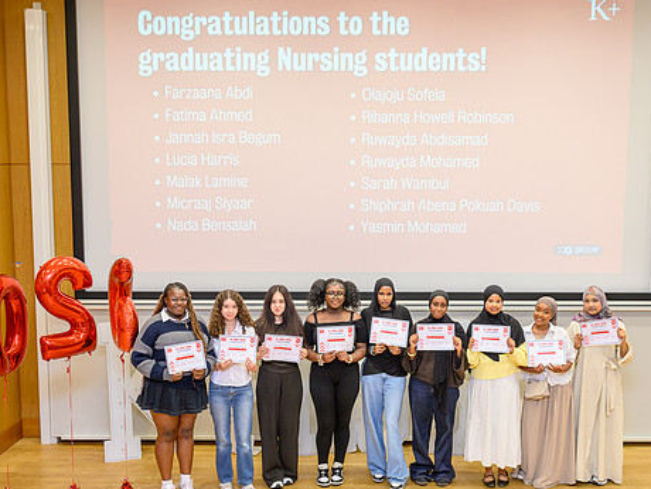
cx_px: 311
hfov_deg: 38.9
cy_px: 263
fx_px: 922
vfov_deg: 29.7
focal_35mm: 49
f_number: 2.8
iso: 1250
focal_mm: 40
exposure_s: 1/200
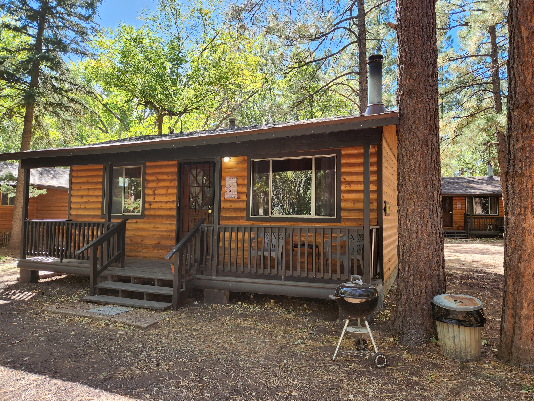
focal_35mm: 23
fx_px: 355
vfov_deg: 58.9
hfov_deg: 73.9
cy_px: 200
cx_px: 267
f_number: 1.8
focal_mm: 5.4
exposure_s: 1/180
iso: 25
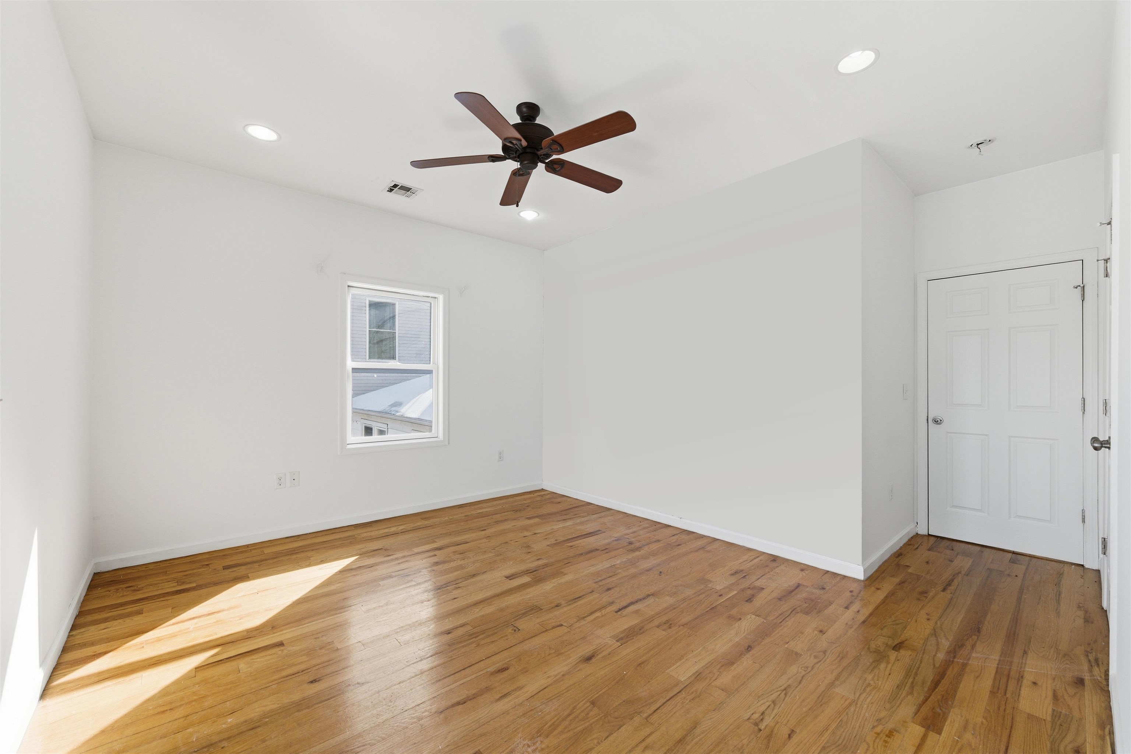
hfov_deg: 104.3
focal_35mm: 14
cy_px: 377
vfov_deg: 81.2
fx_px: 440
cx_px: 566
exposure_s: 1/500
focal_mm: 14
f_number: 8
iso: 250
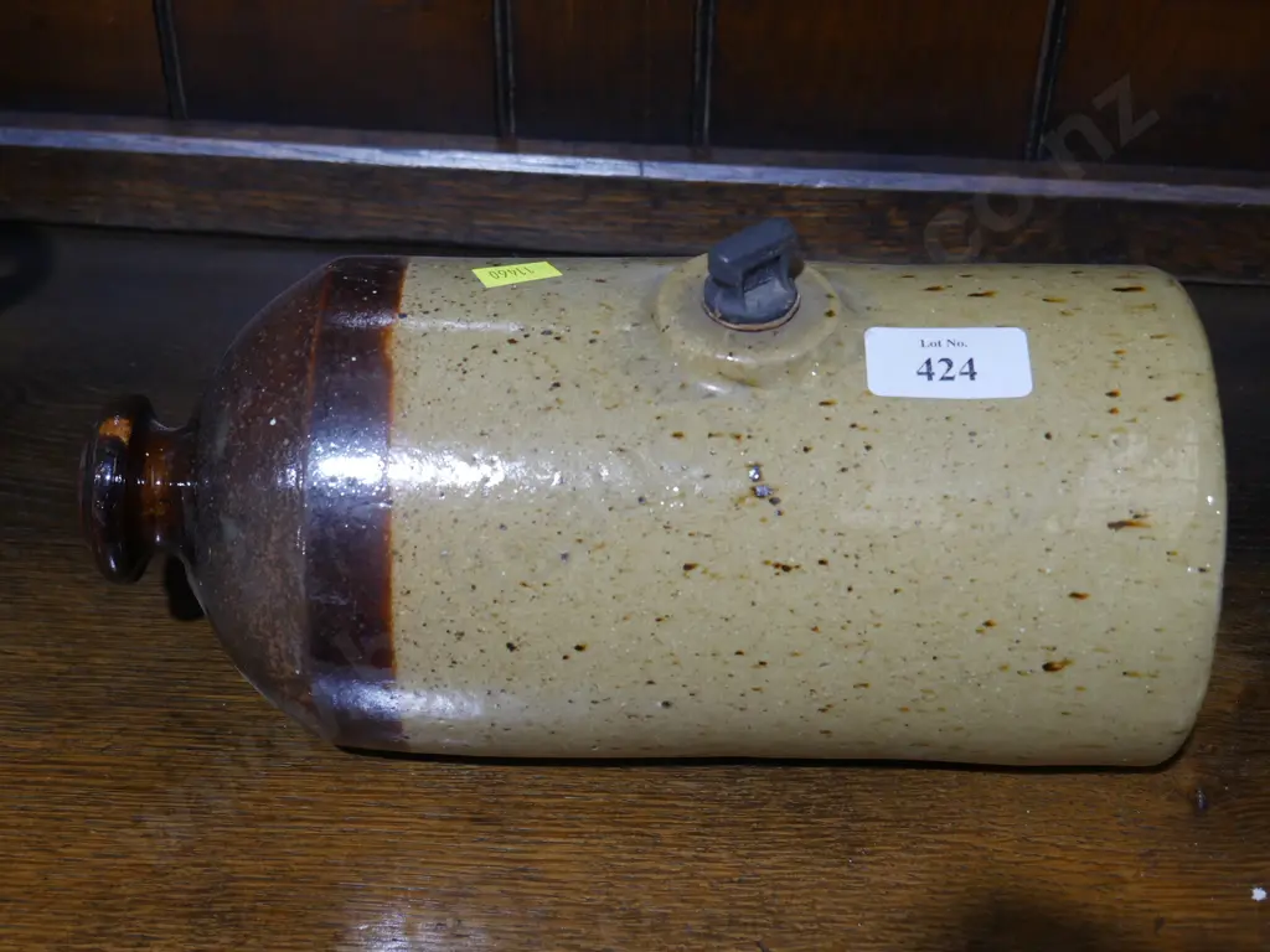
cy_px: 476
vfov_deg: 27.0
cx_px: 635
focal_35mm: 54
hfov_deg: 35.5
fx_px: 1981
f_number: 5.3
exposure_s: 1/60
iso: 800
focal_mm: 27
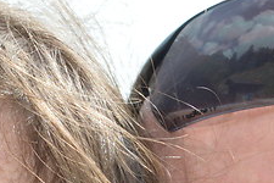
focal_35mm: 639
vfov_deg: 2.1
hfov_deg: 3.2
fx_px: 4863
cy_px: 365
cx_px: 96
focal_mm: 80
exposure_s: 1/200
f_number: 6.3
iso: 100
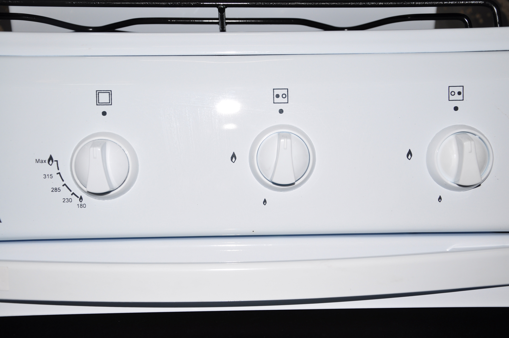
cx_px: 254
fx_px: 720
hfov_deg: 38.9
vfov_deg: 26.4
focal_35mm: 51
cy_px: 169
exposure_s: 1/160
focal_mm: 34
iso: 200
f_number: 5.6
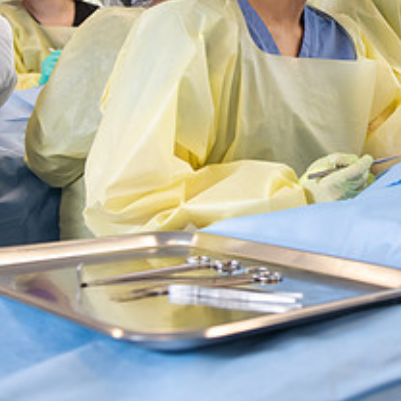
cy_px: 34
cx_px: 467
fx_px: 996
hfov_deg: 21.3
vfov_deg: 22.2
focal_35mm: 76
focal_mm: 32
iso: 500
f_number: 4
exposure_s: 1/200
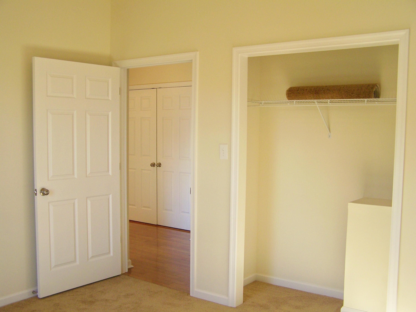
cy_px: 156
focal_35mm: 38
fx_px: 457
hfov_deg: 49.0
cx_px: 208
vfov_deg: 37.7
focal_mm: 6.3
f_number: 2.8
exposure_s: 1/60
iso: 64
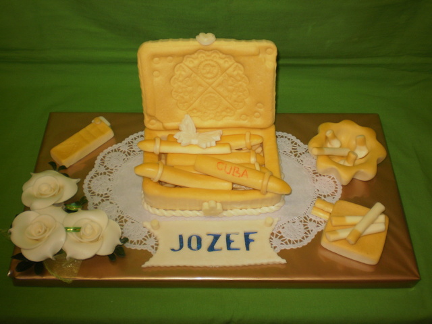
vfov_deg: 32.2
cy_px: 162
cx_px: 216
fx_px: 562
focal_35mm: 45
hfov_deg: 42.1
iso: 125
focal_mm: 7.4
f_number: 3.5
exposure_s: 1/40
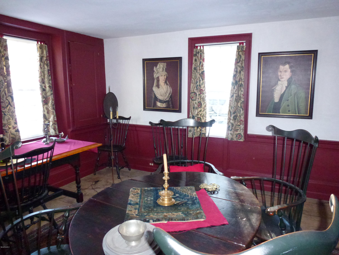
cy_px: 128
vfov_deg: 56.8
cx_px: 170
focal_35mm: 24
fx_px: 235
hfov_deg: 71.6
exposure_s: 1/60
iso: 500
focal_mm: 4.3
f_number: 3.3
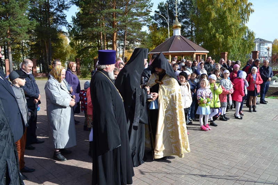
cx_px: 139
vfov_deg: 47.9
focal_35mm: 27
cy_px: 92
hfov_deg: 67.4
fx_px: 208
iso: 100
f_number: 7.1
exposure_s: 1/200
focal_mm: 18
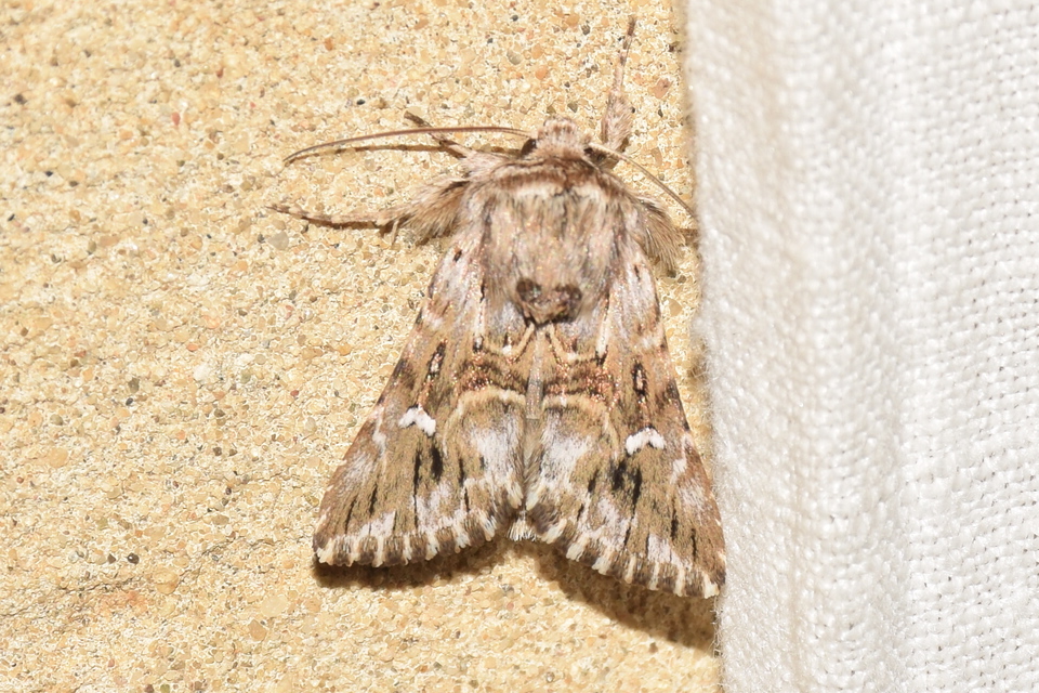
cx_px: 520
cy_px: 346
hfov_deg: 9.8
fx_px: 6060
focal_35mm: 210
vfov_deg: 6.5
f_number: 13
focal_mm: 140
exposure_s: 1/160
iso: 100
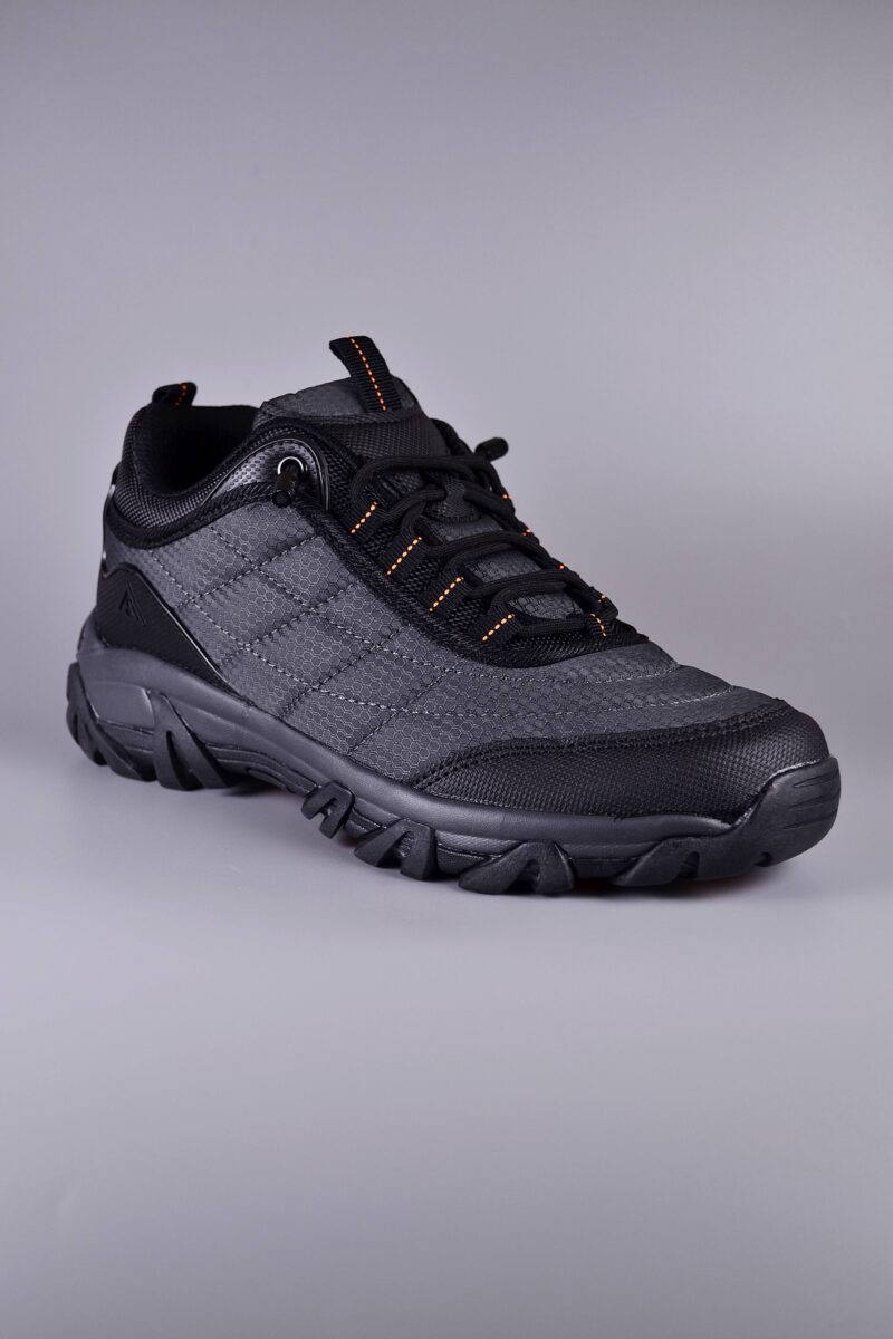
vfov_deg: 41.1
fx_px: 1786
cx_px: 446
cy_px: 670
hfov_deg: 28.1
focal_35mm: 48
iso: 100
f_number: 4.8
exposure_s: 1/100
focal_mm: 32
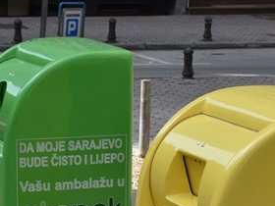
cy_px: 191
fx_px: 1573
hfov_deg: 10.0
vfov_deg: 7.5
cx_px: 94
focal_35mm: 198
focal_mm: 48
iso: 500
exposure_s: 1/400
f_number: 10
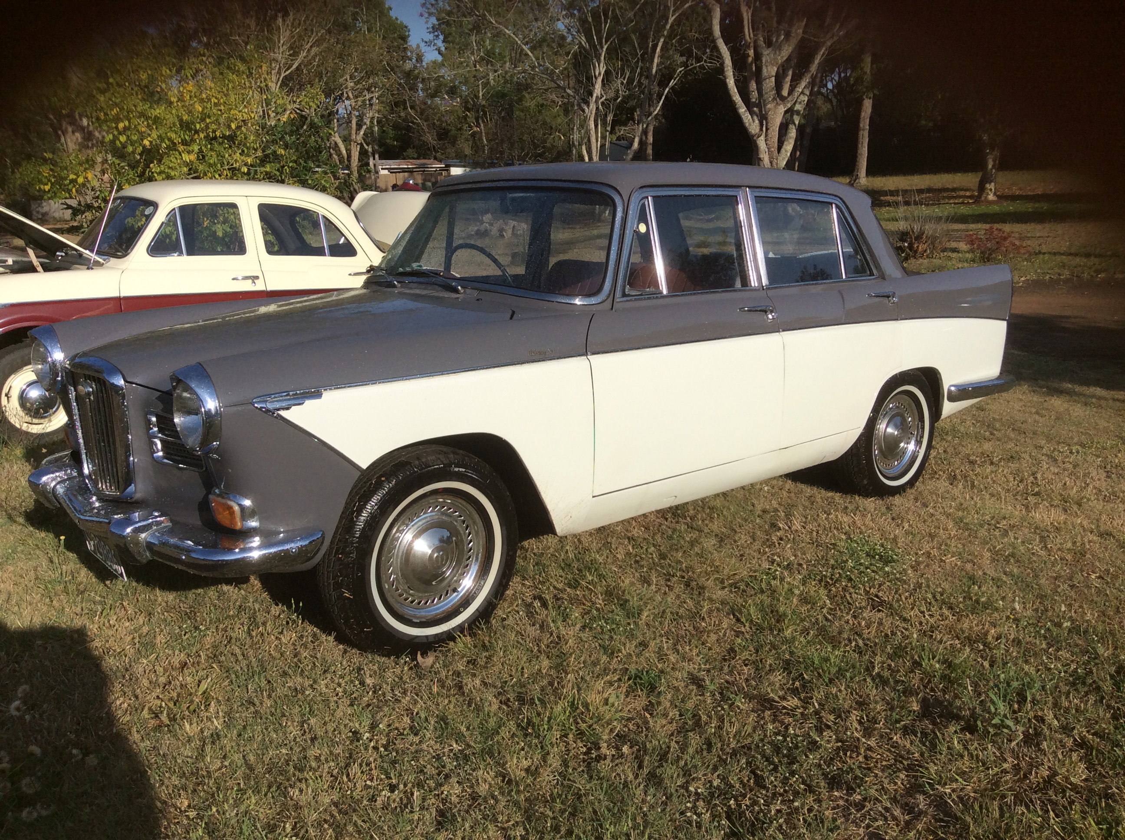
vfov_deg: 44.1
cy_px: 420
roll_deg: +2.0
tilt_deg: -15.6
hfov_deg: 56.9
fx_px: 1038
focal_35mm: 32
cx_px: 562
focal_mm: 3.3
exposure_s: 1/2387
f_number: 2.4
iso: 32
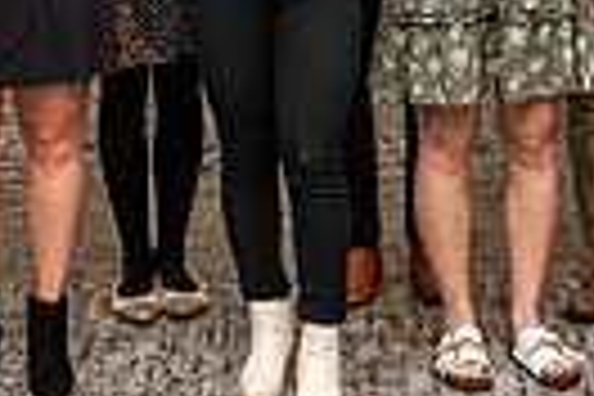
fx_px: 2458
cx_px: 467
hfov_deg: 13.7
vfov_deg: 9.0
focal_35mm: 149
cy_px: -171
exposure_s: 1/160
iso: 1250
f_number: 5.6
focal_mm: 32
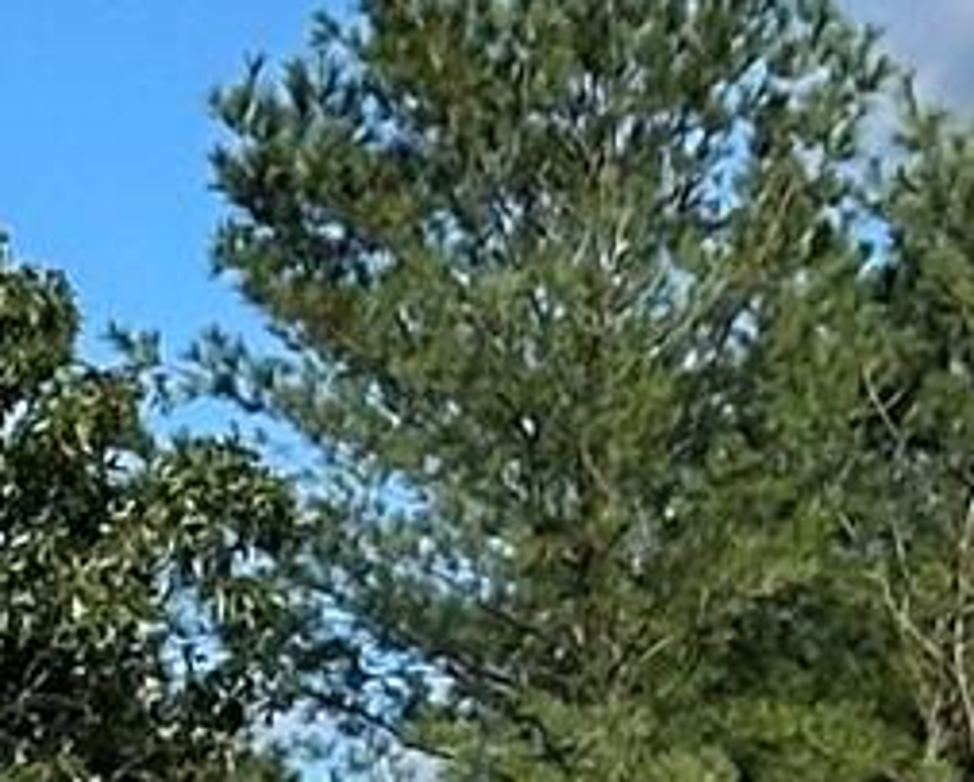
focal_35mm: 379
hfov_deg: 4.7
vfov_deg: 4.0
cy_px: 1564
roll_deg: -1.1
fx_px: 10938
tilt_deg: +1.7
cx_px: -2595
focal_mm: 6.86
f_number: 1.78
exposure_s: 1/6623
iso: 64
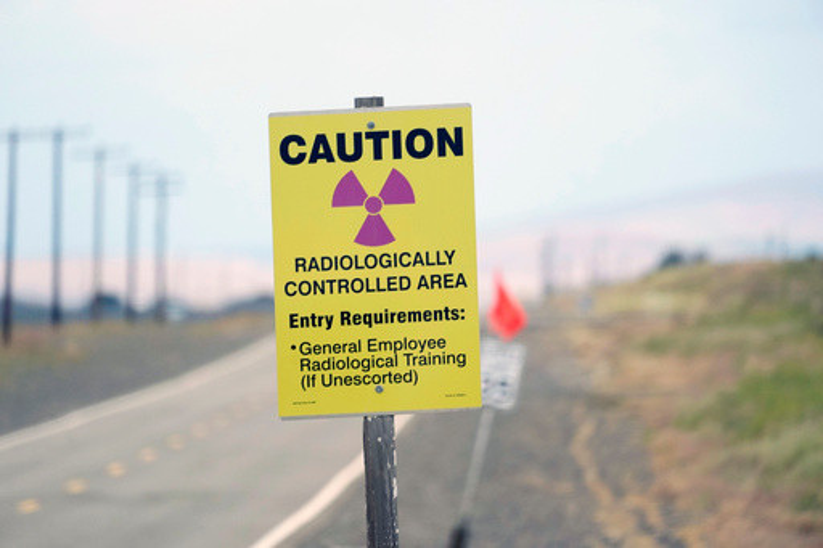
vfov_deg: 3.4
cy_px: 274
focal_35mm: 400
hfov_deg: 5.2
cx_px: 412
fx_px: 9141
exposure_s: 1/1250
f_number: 6.3
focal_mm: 400
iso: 3200
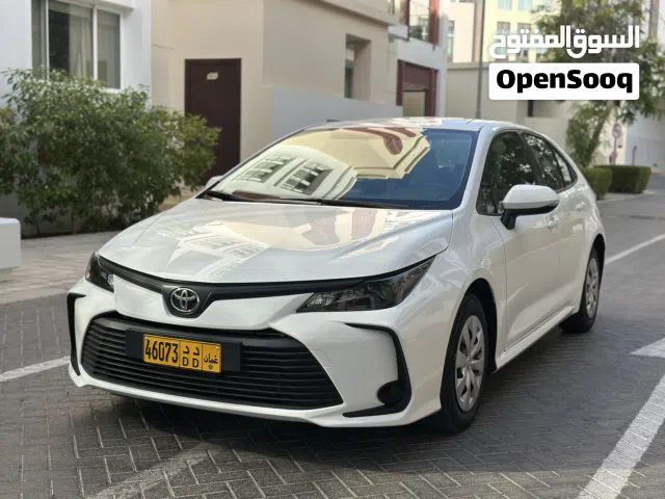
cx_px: 332
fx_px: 922
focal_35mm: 48
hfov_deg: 39.7
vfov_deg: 30.3
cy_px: 250
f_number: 1.78
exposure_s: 1/2304
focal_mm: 6.86
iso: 80
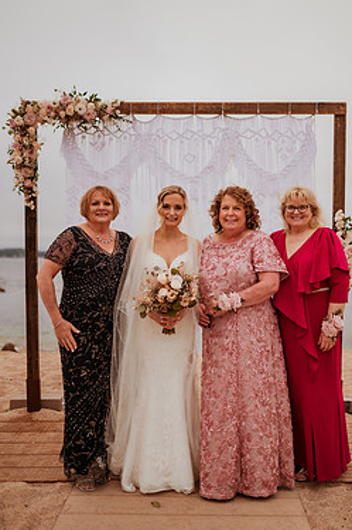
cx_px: 193
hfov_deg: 31.8
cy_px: 245
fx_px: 618
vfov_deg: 46.4
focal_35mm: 42
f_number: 1.4
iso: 500
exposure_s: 1/3200
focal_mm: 35
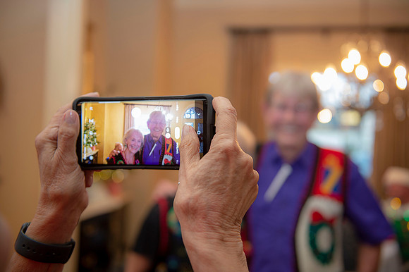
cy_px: 136
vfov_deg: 35.0
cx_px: 204
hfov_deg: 50.7
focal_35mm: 38
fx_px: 431
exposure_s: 1/60
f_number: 2.8
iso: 800
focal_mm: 38
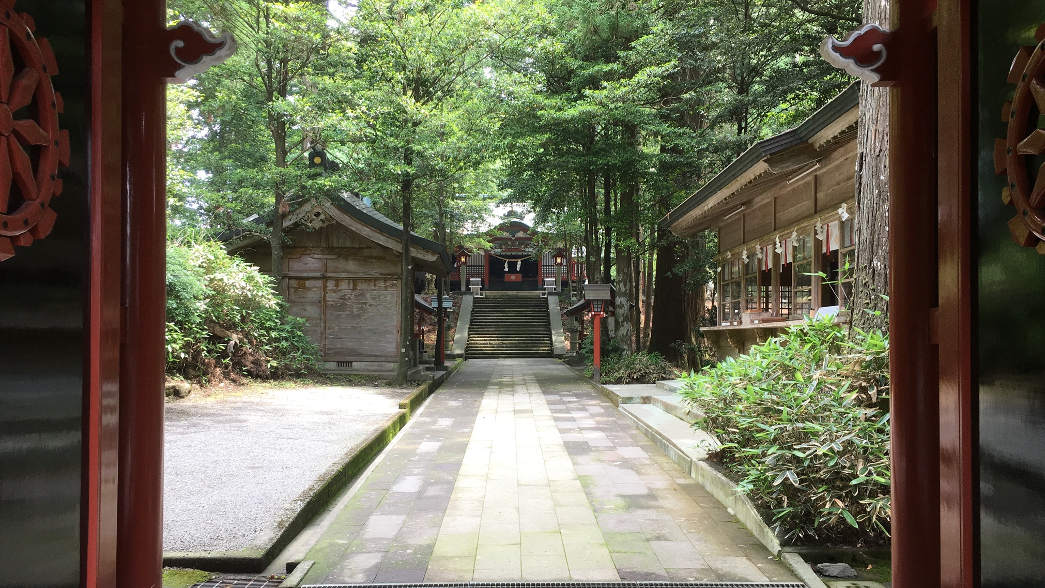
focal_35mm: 32
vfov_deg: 36.6
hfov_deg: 61.0
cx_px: 517
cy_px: 330
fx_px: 887
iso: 32
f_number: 2.2
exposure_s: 1/120
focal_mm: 4.15
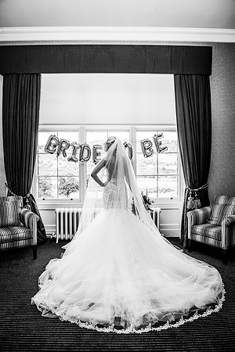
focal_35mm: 24
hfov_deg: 53.1
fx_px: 235
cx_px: 118
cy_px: 176
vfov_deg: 73.7
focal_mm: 24
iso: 400
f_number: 5.6
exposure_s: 1/250
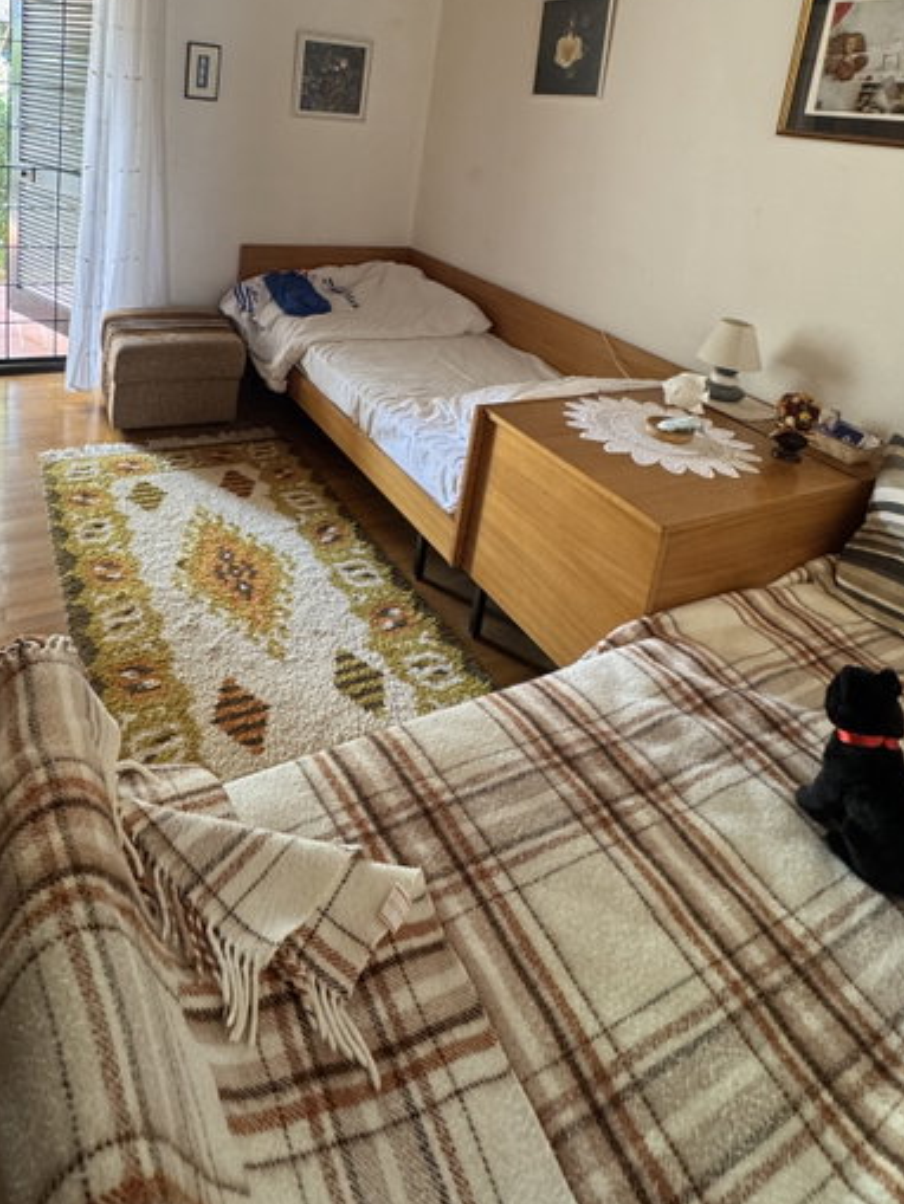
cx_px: 360
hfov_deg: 60.6
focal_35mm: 22
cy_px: 267
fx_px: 766
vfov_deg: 70.0
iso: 250
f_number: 2.2
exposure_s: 1/50
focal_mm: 2.22
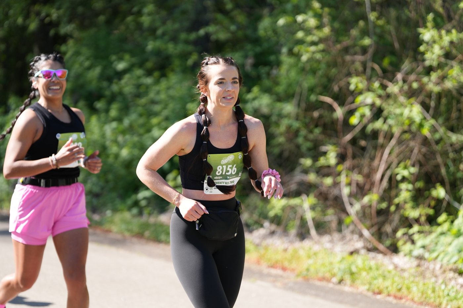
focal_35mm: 136
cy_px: 154
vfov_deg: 10.1
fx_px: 1749
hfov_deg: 15.1
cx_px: 232
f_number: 2.8
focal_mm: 136
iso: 400
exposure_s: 1/2000
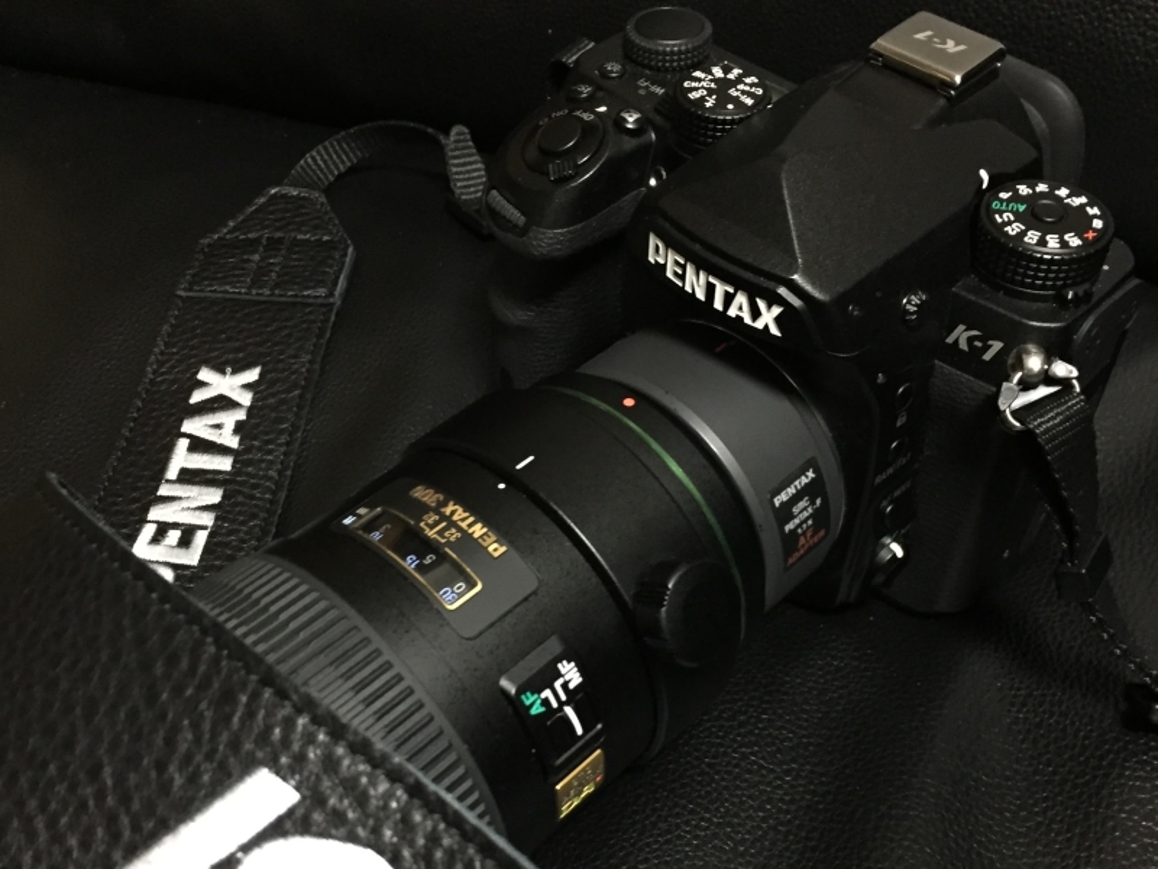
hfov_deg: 47.9
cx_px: 579
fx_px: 1305
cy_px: 434
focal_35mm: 39
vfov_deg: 36.8
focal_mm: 4.15
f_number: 2.2
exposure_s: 1/15
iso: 500
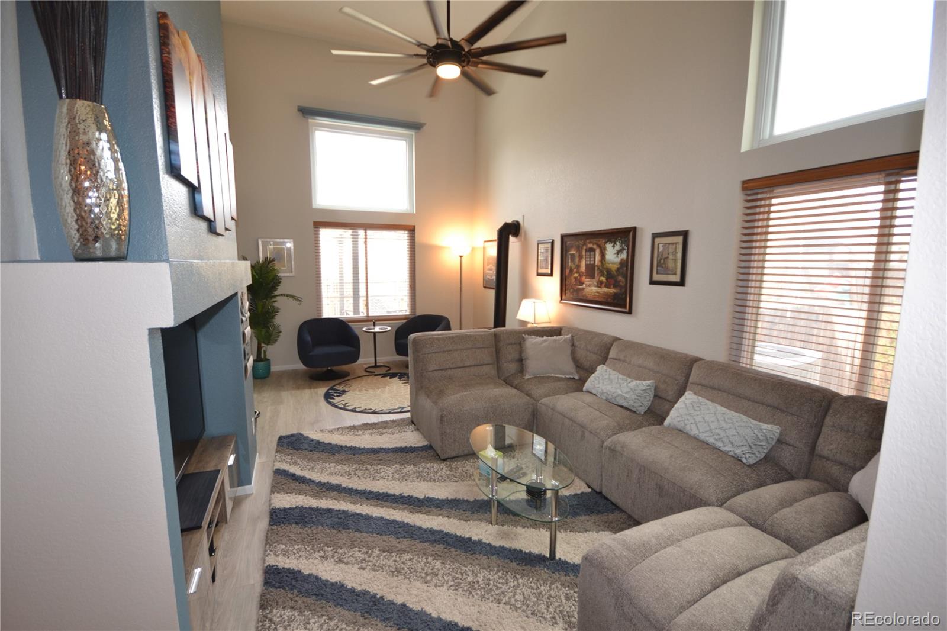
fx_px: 394
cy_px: 316
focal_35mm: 15
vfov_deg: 77.3
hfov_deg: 100.4
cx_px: 474
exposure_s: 1/60
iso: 400
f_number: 4
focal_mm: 10
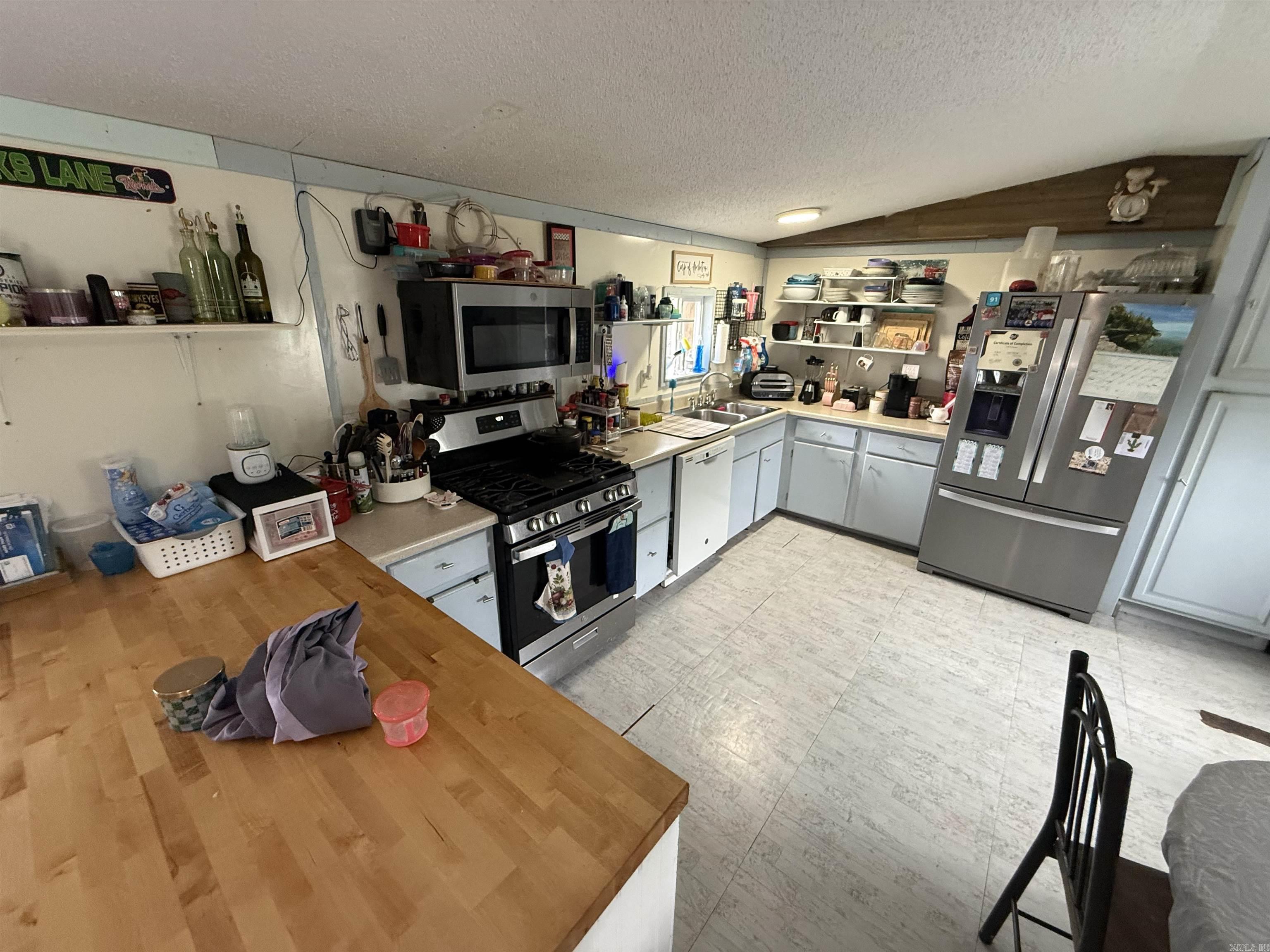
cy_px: 476
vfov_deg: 85.7
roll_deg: -1.5
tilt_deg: -18.1
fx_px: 514
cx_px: 635
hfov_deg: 102.1
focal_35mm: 14
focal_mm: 2.22
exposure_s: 1/61
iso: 320
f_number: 2.2
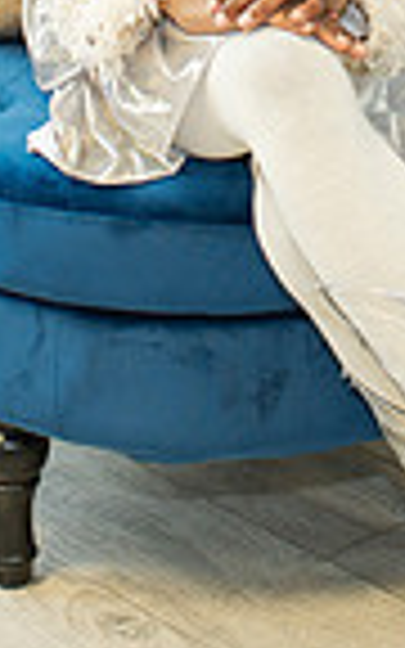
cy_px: -310
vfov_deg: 12.0
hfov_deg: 7.8
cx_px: 290
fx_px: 2949
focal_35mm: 167
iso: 900
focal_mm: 35
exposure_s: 1/200
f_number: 3.5
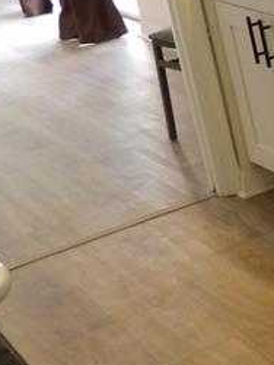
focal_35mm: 98
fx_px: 1035
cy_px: 49
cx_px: 707
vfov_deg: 19.7
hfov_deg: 11.6
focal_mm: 4.3
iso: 200
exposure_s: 1/17
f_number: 3.2
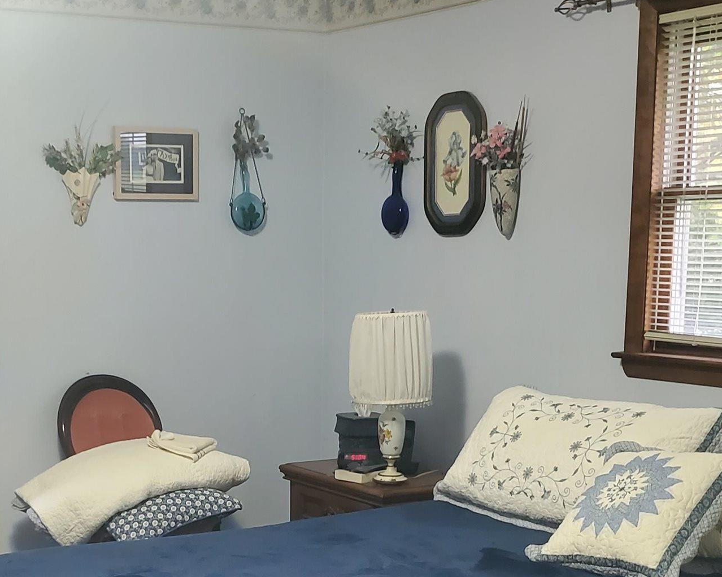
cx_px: 225
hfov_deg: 30.7
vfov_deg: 24.3
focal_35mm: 61
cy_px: 514
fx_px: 1303
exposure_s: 1/40
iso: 250
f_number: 1.5
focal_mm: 4.3
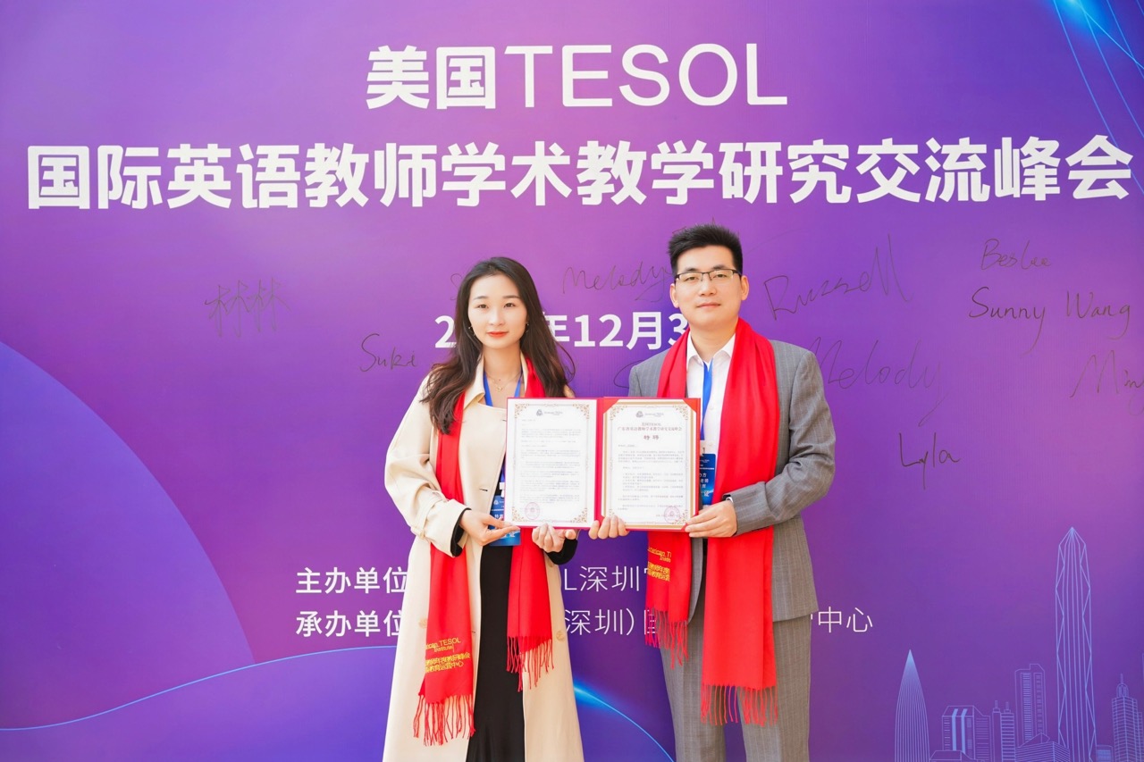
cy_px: 381
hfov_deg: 48.3
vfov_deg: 33.2
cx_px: 572
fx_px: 1277
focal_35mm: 40
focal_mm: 40.2
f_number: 4
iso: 200
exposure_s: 1/161
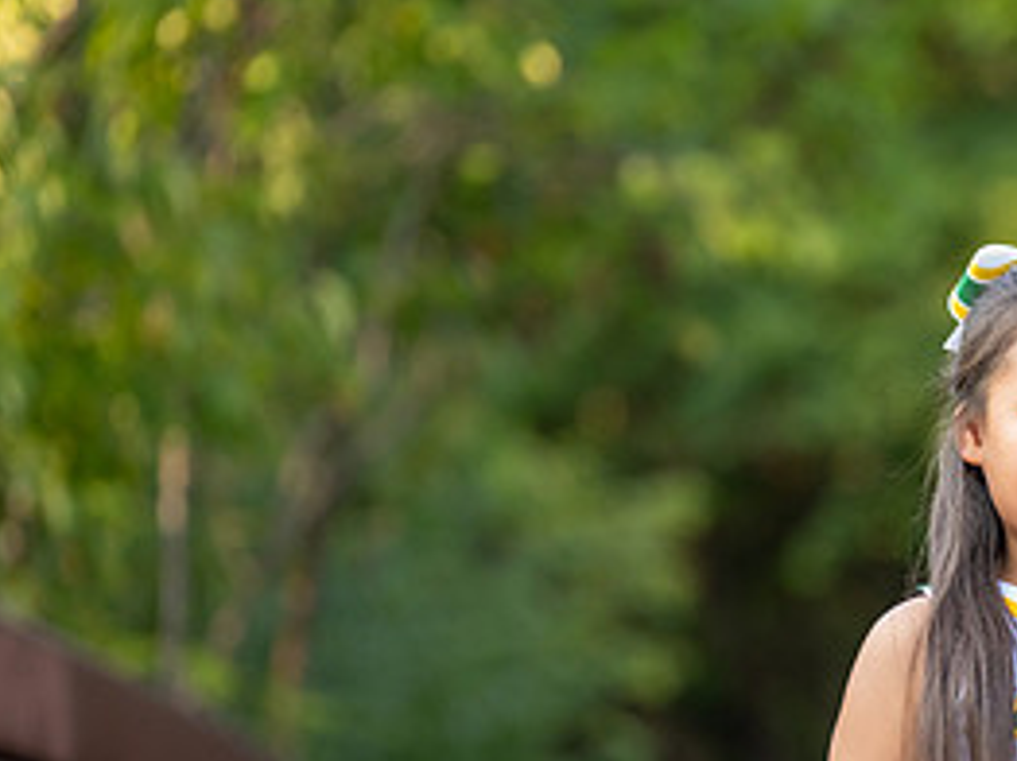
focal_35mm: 350
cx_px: 1129
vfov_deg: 4.2
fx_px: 10273
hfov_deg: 5.6
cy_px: 584
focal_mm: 146
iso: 800
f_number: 2.8
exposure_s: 1/1250
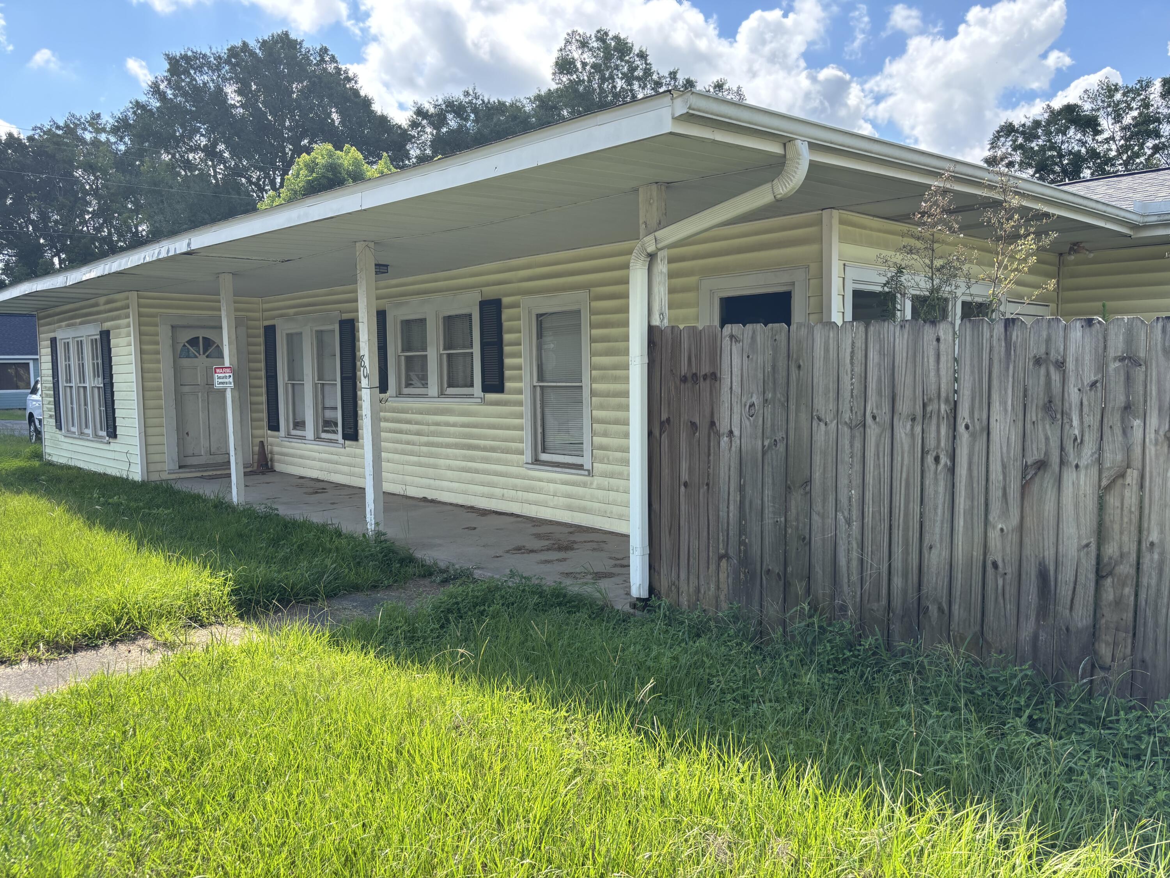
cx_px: 585
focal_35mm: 26
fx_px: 879
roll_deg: -0.1
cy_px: 439
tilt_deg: -4.7
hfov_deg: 67.3
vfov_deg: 53.1
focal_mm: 5.96
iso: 50
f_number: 1.6
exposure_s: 1/865
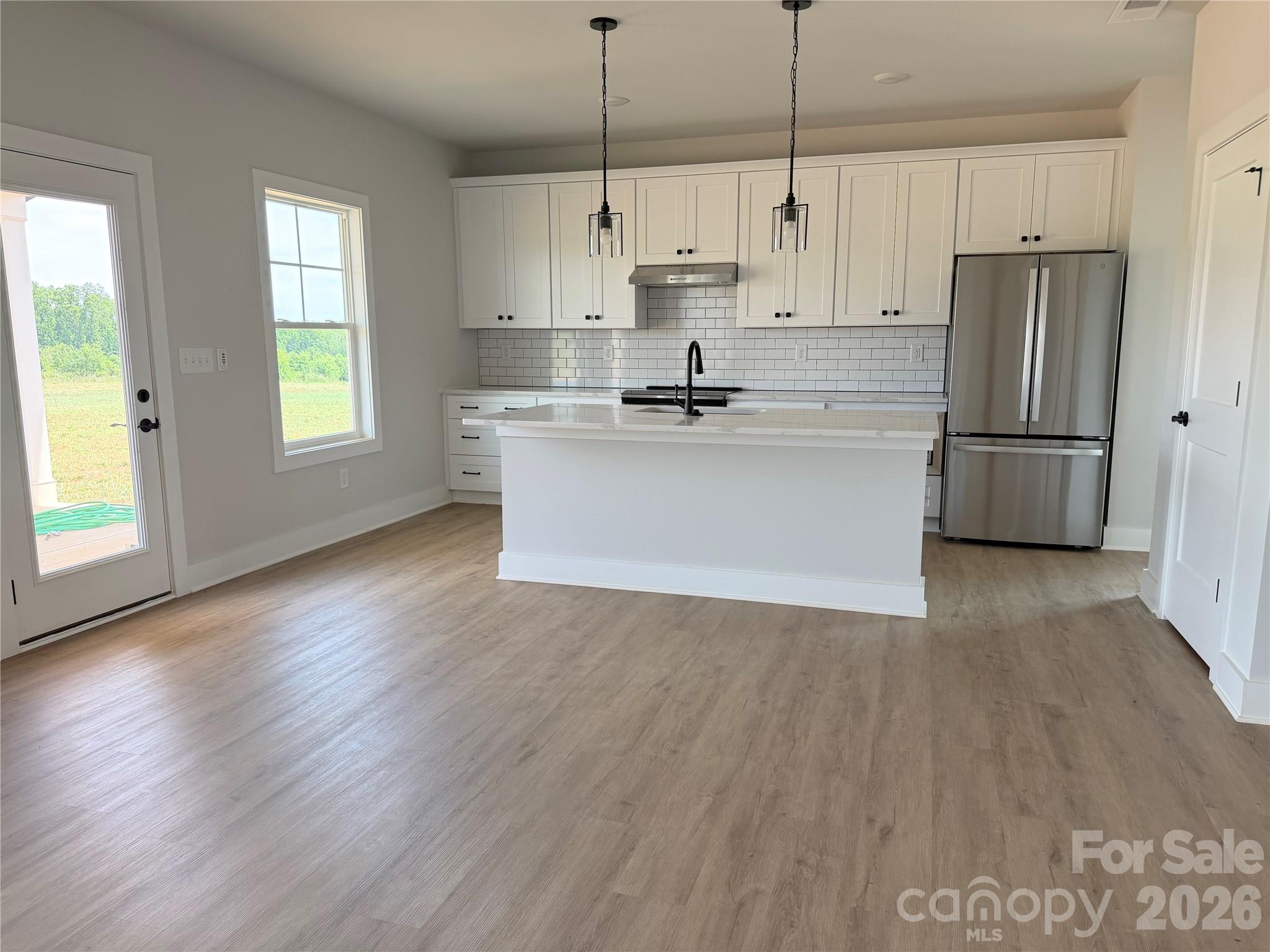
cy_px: 476
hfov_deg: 71.6
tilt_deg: -9.4
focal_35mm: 24
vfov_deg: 56.8
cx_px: 635
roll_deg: +0.7
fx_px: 881
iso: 100
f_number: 1.78
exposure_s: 1/189
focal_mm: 6.76
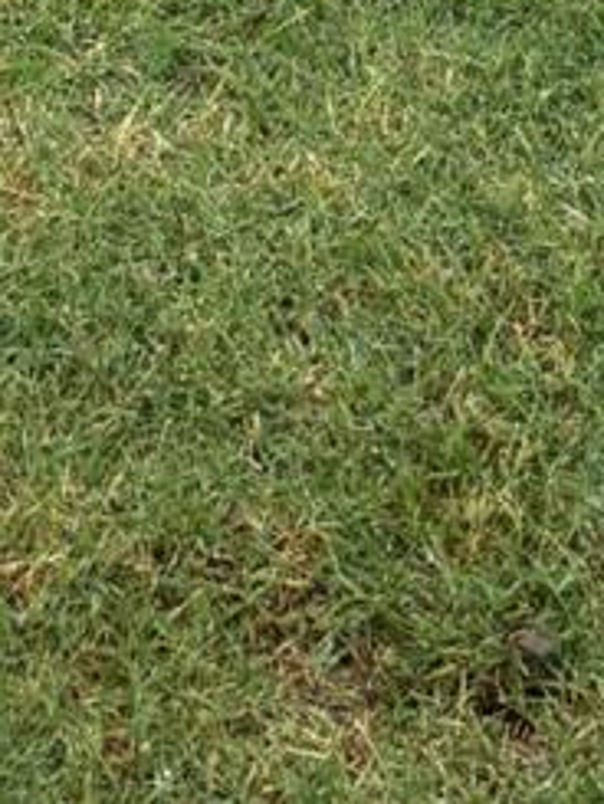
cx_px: -205
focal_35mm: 159
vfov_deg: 9.7
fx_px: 3696
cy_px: -1580
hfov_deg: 9.2
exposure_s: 1/1912
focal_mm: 5.96
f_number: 1.6
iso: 50
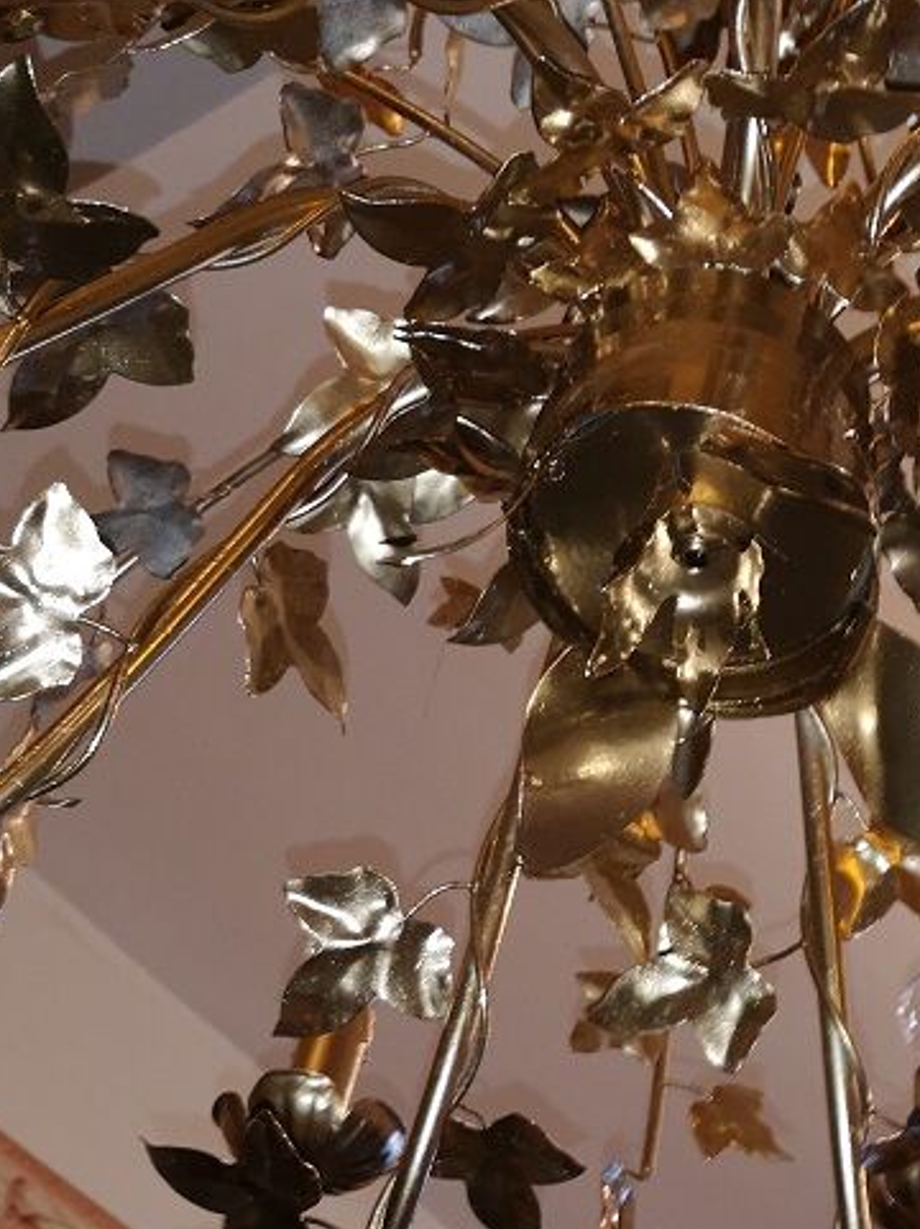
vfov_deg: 30.1
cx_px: 795
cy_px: 800
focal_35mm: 64
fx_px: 2271
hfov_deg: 22.4
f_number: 1.8
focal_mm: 3.95
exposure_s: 1/33.3
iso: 160
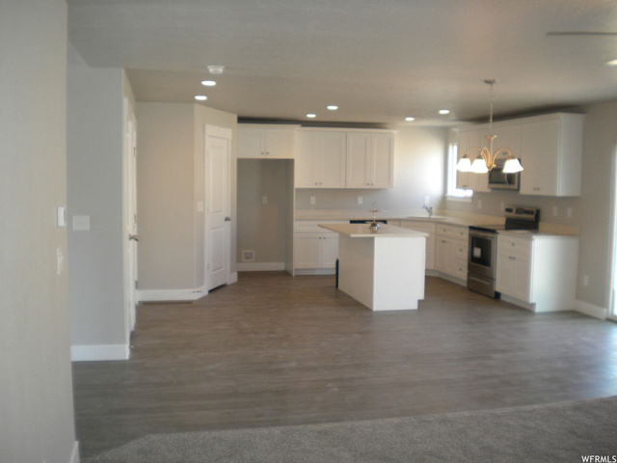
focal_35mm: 35
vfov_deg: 40.7
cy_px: 232
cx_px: 308
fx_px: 624
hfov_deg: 52.6
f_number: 3.1
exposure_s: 1/52.3
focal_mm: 6.3
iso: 145
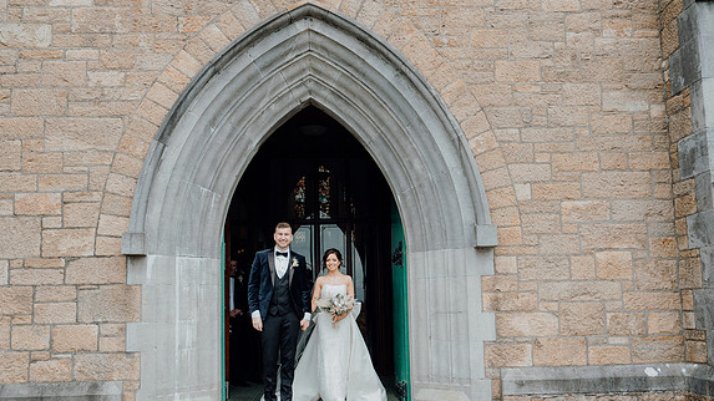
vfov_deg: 33.6
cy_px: 234
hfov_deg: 56.6
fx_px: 662
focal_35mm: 35
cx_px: 359
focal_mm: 33
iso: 125
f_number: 3.5
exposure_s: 1/400
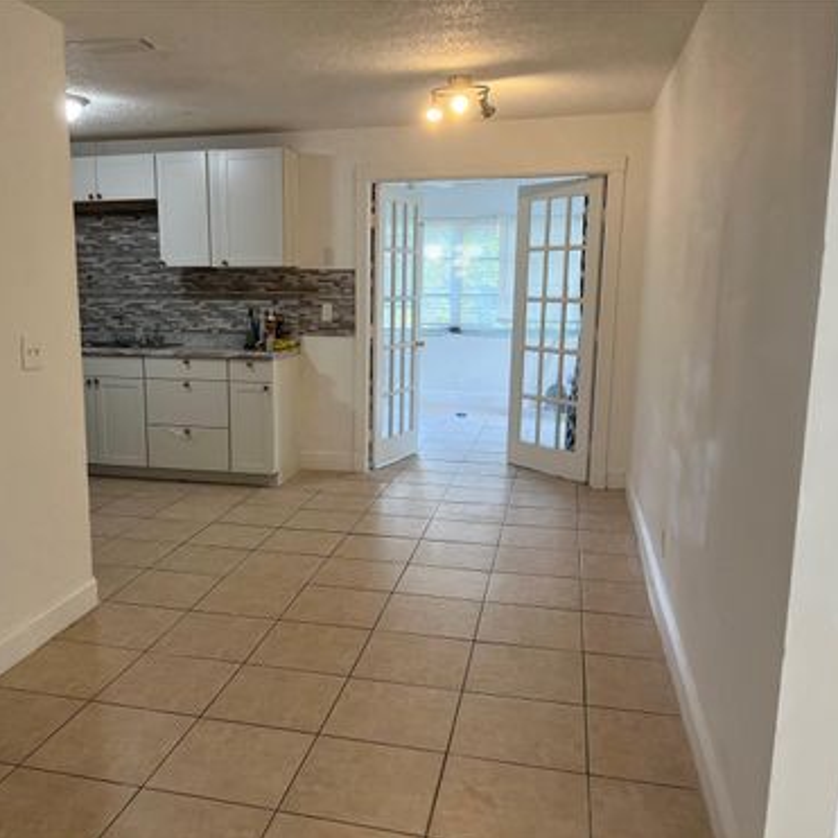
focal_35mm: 31
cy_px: 421
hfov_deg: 51.9
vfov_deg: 52.5
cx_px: 305
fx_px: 849
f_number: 1.6
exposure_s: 1/120
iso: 125
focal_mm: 5.1
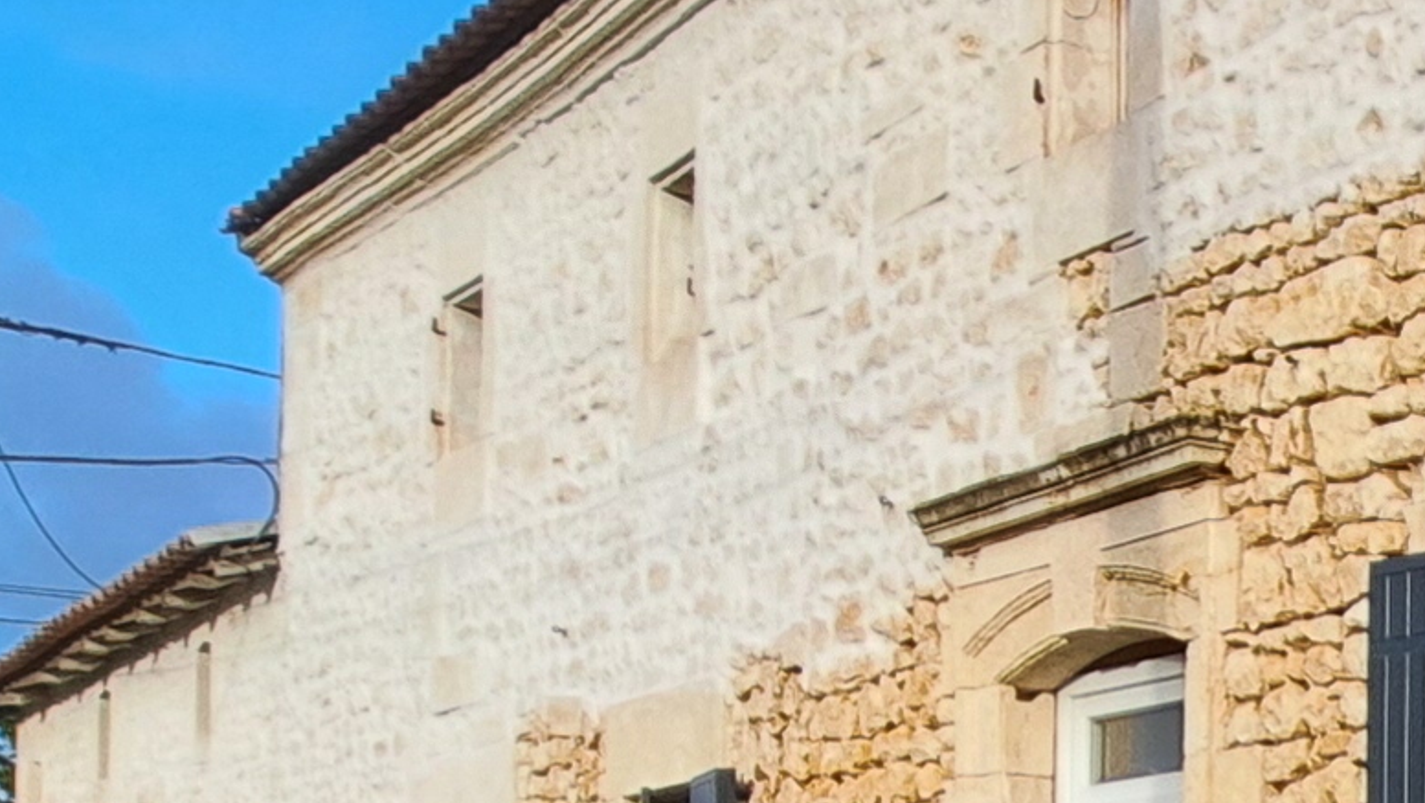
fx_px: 2759
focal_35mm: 73
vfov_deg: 15.2
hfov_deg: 20.6
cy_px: 1250
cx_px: 2540
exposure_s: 1/484
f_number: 2.2
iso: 50
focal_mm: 1.74
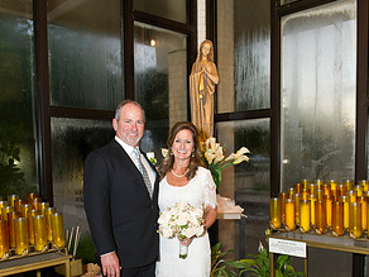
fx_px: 426
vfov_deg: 35.5
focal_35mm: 40
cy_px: 192
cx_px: 181
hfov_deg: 46.8
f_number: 5
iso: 1600
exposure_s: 1/125
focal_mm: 27
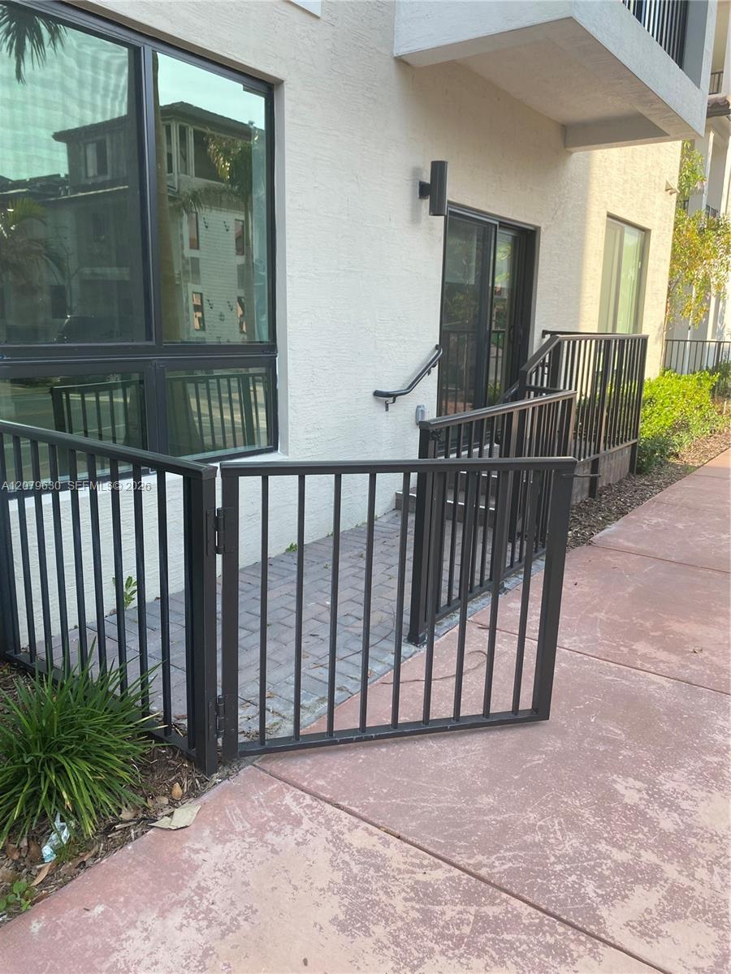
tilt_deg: -11.3
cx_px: 366
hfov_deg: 53.1
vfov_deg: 67.3
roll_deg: -1.3
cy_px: 487
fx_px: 732
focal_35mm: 26
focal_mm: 4.25
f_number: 1.8
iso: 32
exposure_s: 1/477
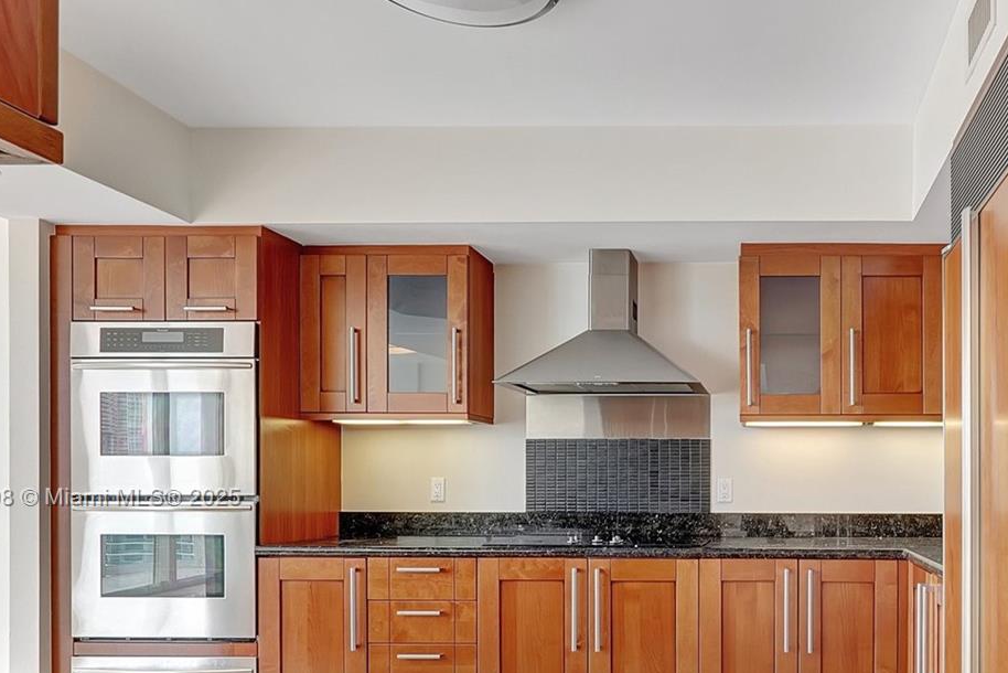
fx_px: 809
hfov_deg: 60.0
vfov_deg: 43.8
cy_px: 499
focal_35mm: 29
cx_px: 770
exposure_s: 1/3.33
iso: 640
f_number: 13
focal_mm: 16.5
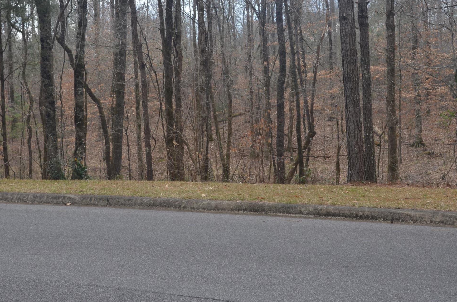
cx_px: 230
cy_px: 114
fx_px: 633
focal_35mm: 50
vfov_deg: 26.8
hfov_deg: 39.7
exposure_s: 1/200
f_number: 7.1
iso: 200
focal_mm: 26
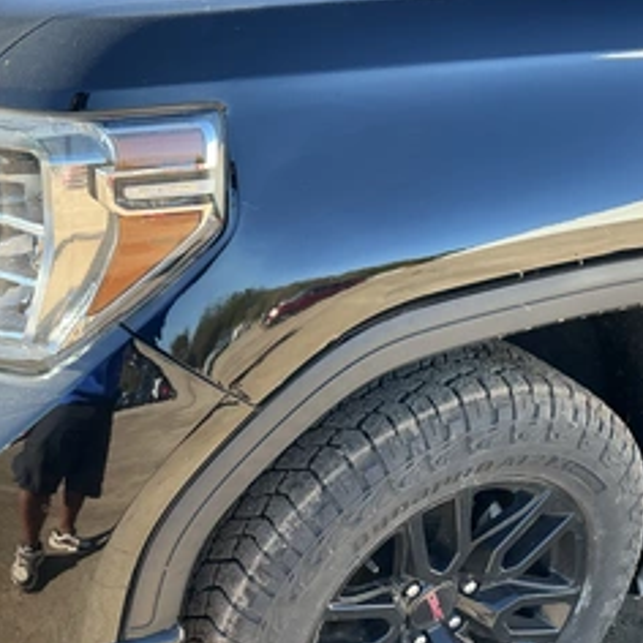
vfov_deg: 39.8
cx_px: 278
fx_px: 883
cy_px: 392
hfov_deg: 39.9
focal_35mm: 42
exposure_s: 1/172
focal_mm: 3
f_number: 1.8
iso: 25
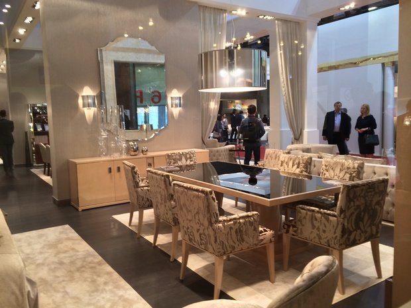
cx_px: 206
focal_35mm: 30
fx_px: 356
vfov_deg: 46.8
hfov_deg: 60.0
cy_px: 154
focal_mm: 4.12
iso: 100
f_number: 2.2
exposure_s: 1/30
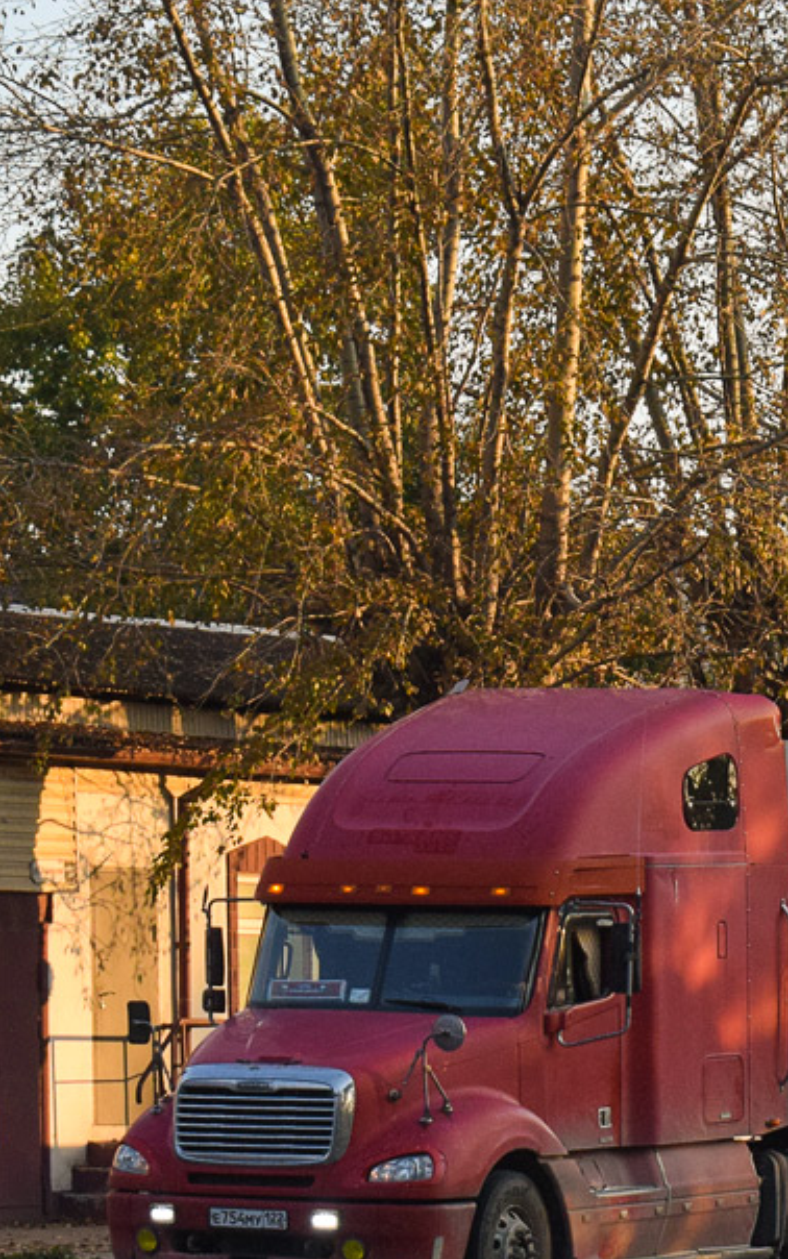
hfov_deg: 7.8
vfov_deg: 12.5
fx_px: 5733
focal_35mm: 167
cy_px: 798
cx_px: 763
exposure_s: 1/800
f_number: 6.3
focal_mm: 55
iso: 800
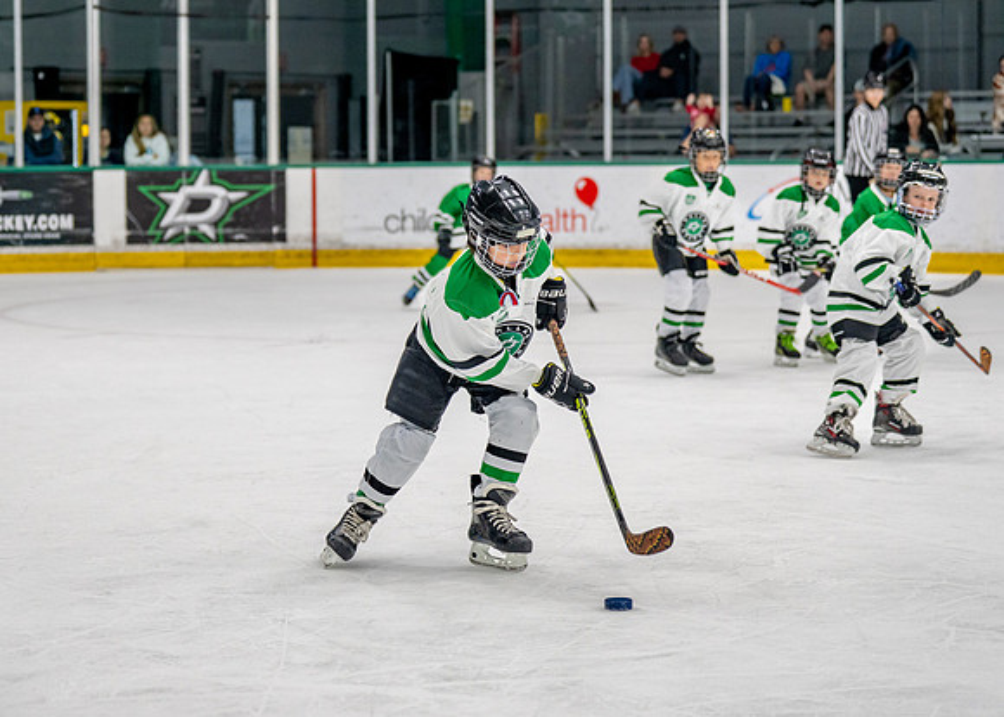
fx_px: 2872
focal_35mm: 101
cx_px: 371
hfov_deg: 19.8
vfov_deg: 14.2
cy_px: 290
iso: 1000
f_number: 2.8
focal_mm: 70
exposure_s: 1/1250
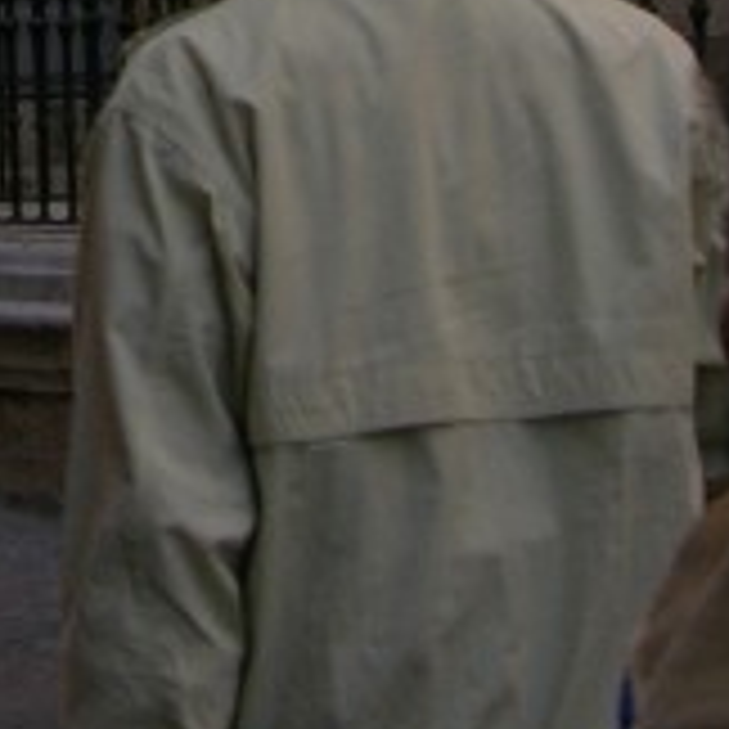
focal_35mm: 257
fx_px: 6123
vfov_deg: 6.6
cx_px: -518
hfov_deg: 6.7
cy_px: -792
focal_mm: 11.6
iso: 50
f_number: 5.3
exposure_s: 1/153
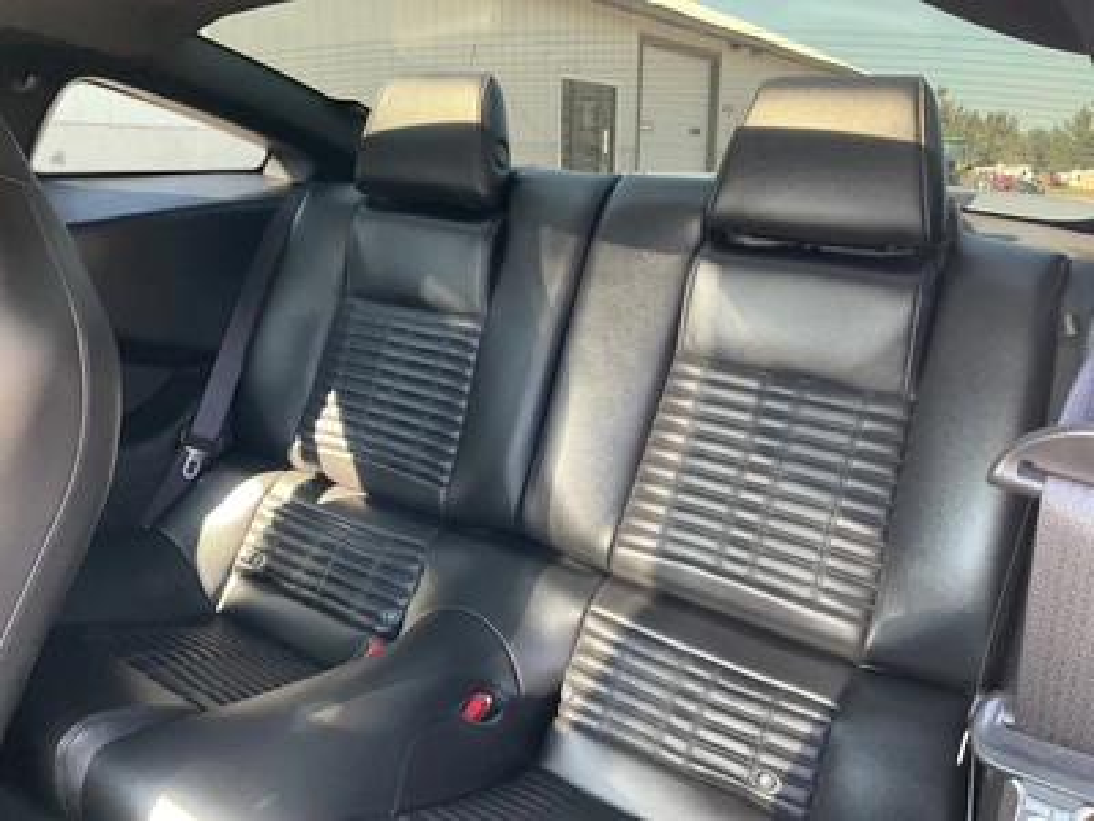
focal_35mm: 29
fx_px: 917
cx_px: 547
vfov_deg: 48.2
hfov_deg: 61.7
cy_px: 410
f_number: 1.8
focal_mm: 3
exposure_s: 1/60
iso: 125
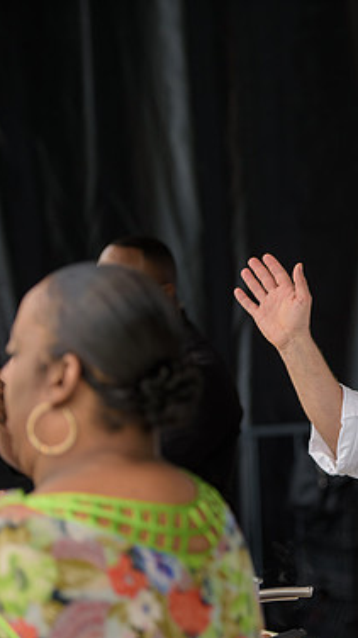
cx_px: 473
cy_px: 327
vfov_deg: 13.0
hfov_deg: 7.3
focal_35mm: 165
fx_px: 2790
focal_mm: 102
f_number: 3.2
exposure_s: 1/1000
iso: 250
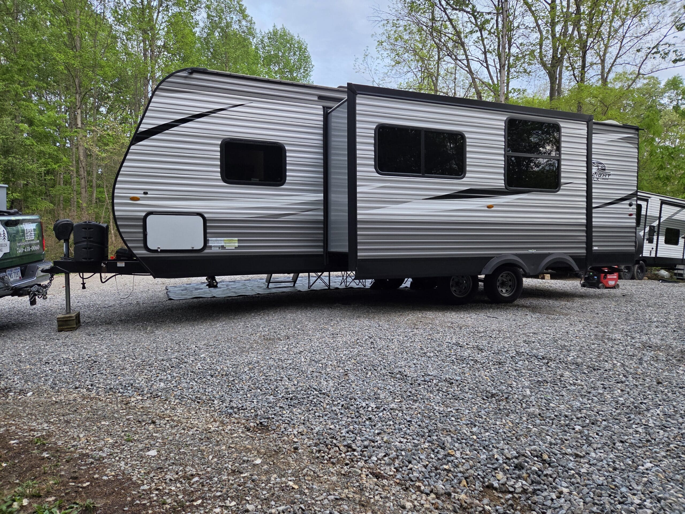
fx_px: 455
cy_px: 257
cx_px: 342
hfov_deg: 73.9
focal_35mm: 23
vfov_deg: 58.9
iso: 160
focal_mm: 5.4
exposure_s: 1/180
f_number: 1.8
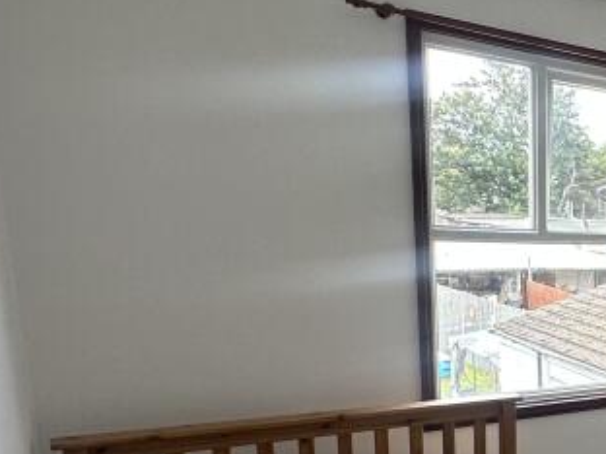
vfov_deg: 30.4
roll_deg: -4.2
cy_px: 392
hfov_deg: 29.9
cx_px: 843
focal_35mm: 46
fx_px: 805
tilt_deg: -11.8
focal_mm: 2.22
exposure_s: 1/99
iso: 50
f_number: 2.2
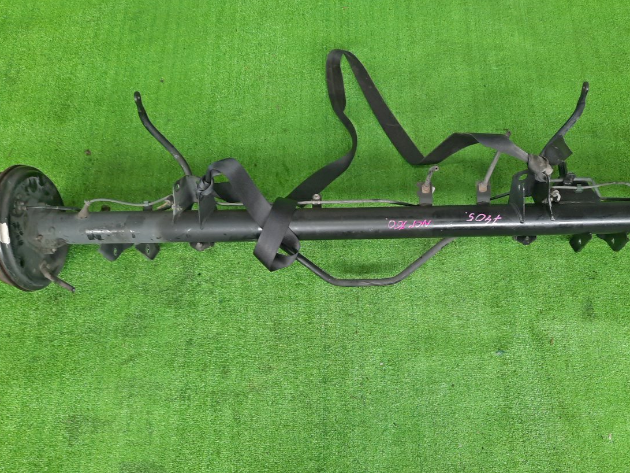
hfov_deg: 55.1
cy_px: 293
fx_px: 601
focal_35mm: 33
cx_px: 361
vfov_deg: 42.6
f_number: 2
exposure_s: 1/50
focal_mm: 4.6
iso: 148
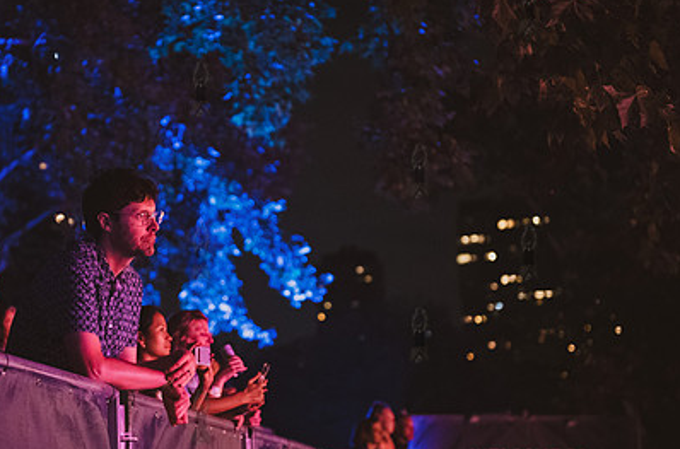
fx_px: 2016
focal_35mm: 107
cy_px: 233
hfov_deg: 19.1
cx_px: 223
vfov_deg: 12.7
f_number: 2.8
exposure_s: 1/160
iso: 12800
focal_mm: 70
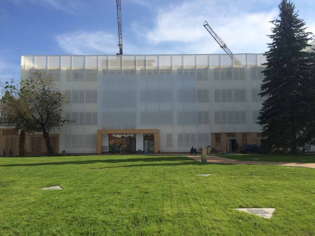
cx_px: 158
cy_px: 118
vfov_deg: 48.2
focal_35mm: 29
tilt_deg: +5.8
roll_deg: +0.8
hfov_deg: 61.7
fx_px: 264
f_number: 2.2
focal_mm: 4.15
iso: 32
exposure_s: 1/2933
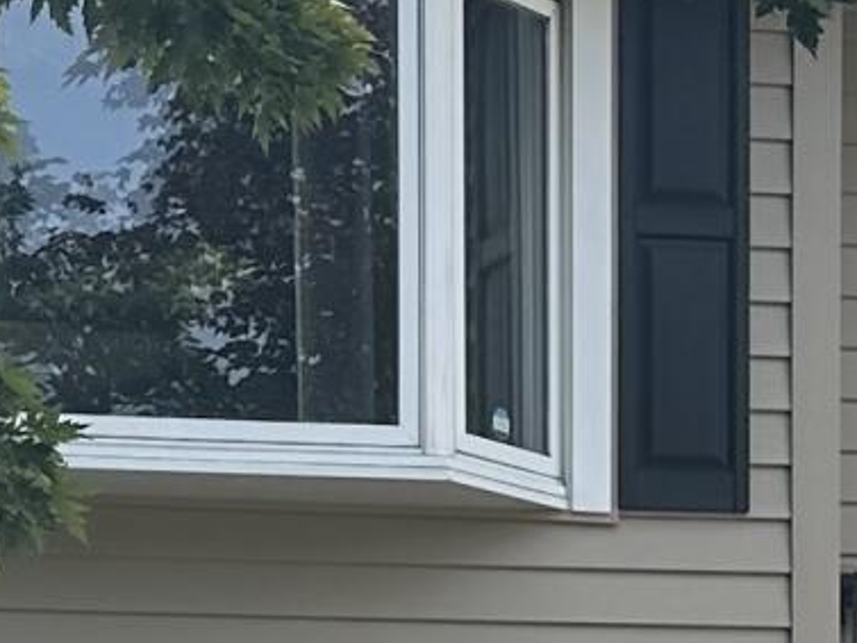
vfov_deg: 7.6
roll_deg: -0.4
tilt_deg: +1.9
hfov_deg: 10.3
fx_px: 4730
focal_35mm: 191
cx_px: 580
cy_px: 1131
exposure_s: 1/1357
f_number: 1.78
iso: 80
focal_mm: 6.86
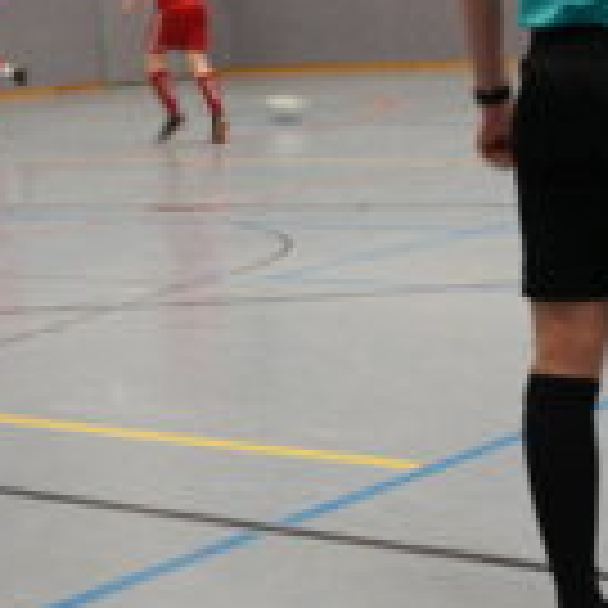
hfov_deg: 16.4
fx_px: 2106
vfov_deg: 16.2
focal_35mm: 106
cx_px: 266
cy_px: 36
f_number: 4
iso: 500
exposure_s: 1/60
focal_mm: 28
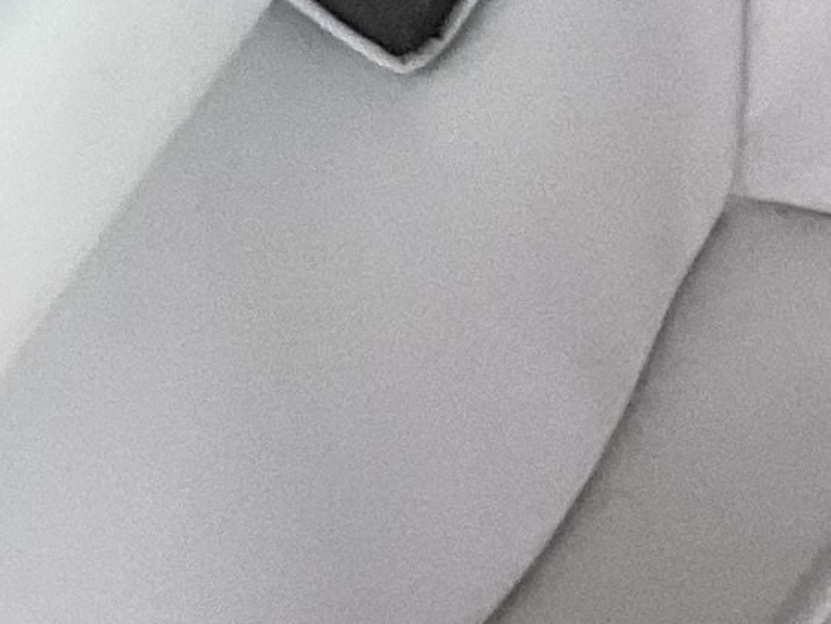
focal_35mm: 209
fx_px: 5021
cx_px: -251
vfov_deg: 6.4
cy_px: -1426
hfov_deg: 9.3
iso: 100
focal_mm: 3
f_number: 1.8
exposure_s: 1/60
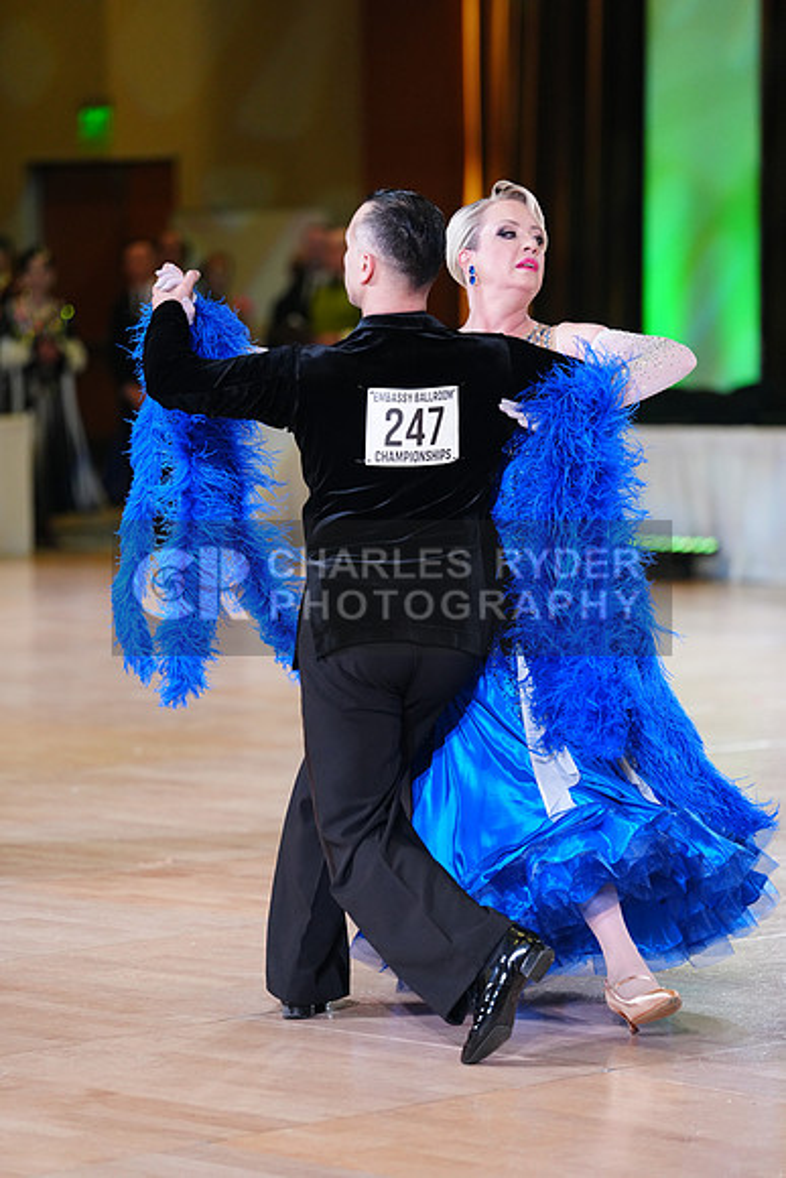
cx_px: 393
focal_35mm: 148
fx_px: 4844
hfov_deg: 9.3
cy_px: 589
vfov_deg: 13.9
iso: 2000
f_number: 2.8
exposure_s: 1/400
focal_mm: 148
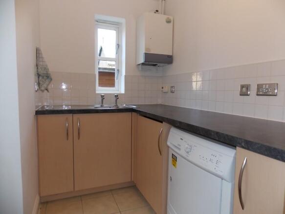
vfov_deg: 58.9
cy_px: 107
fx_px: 189
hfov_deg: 73.9
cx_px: 142
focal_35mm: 23
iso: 125
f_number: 3.1
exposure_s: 1/30
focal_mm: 4
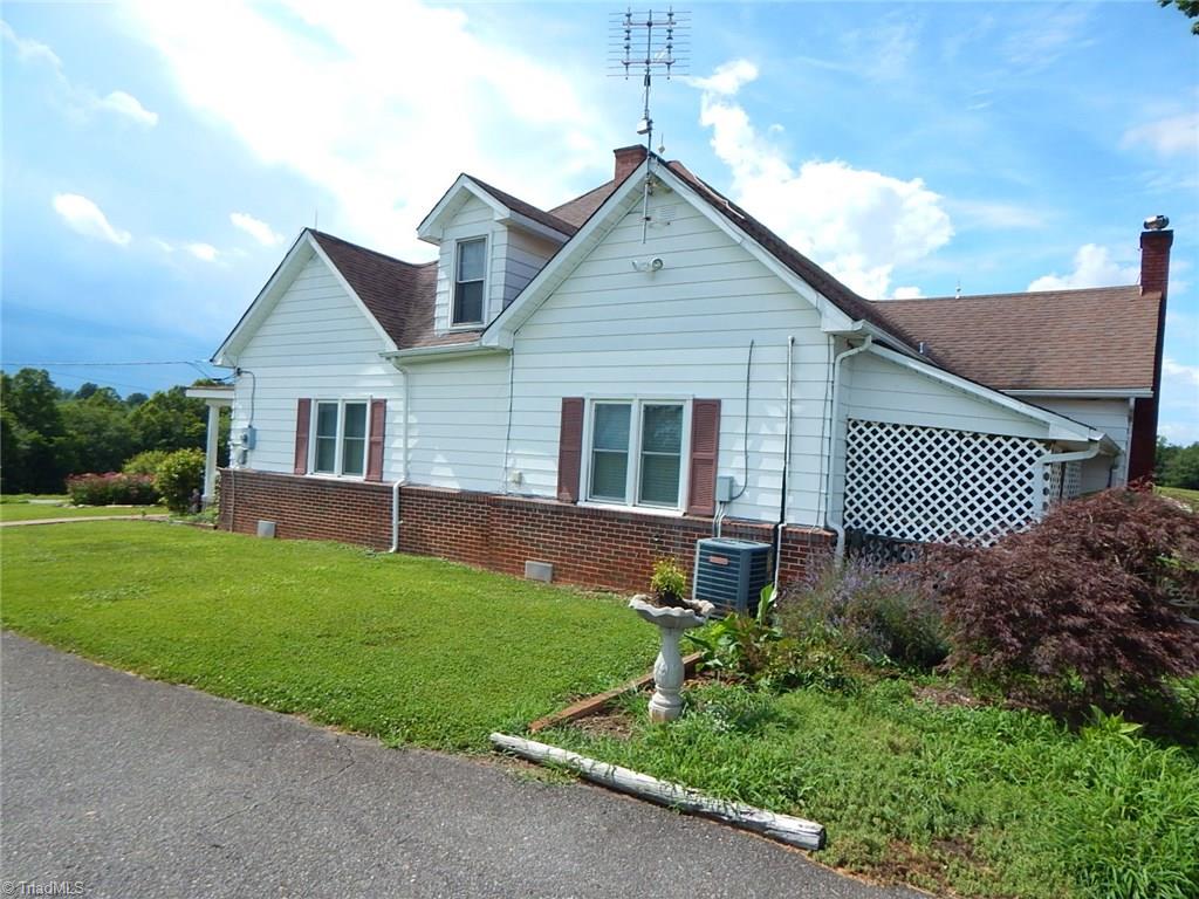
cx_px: 600
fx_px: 762
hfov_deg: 76.4
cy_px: 450
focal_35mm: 22
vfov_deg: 61.1
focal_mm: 4
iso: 125
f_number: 6
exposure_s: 1/400
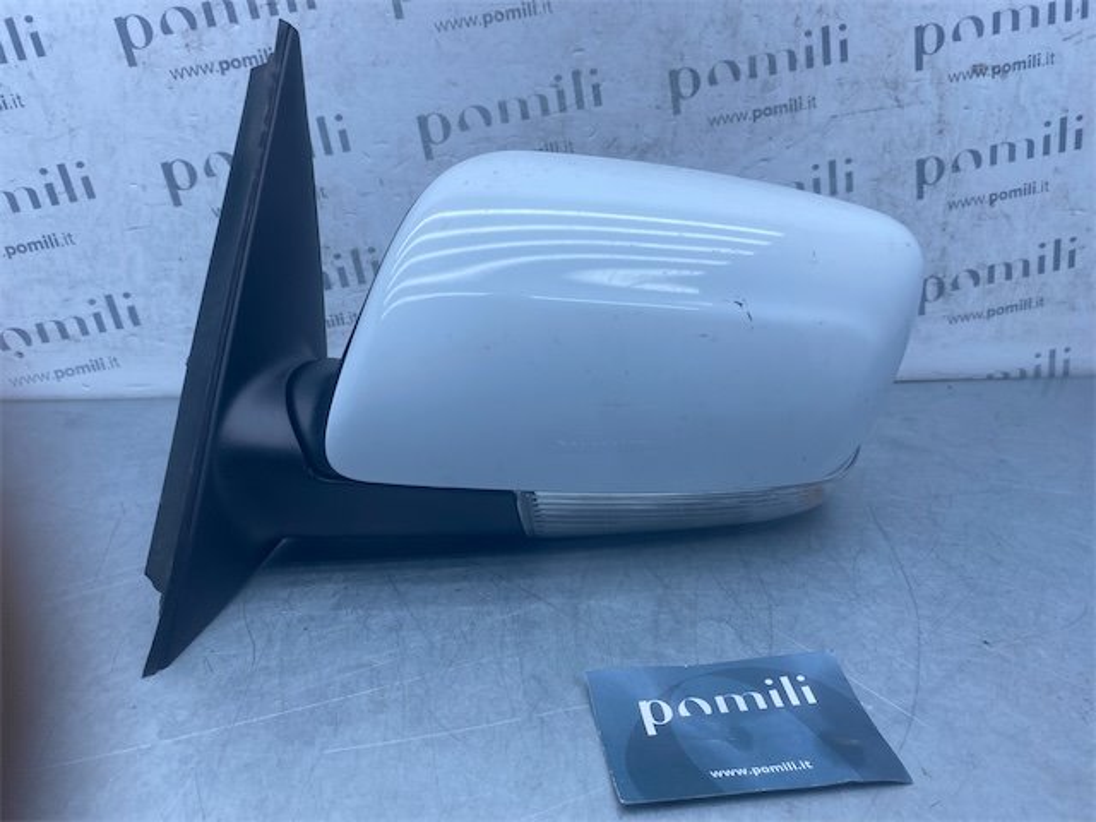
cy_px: 411
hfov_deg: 67.3
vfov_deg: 53.1
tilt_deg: -20.4
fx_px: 823
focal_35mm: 26
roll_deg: -1.1
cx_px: 548
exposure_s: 1/782
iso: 32
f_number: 1.8
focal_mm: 4.25
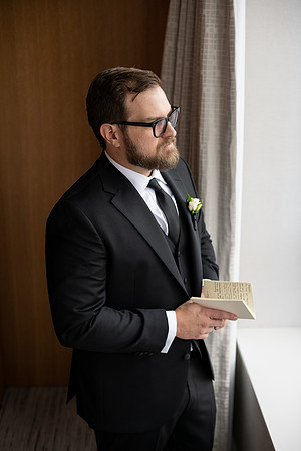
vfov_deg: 39.6
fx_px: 627
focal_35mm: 50
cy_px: 226
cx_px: 150
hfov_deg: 27.0
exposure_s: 1/200
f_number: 2.8
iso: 1250
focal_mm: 50
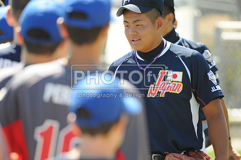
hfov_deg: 4.6
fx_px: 3008
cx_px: 120
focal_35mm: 450
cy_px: 80
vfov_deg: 3.0
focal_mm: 300
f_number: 4
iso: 200
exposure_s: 1/400
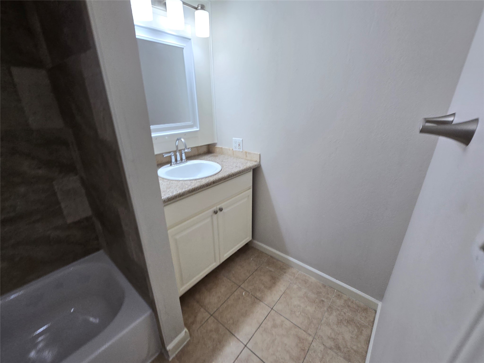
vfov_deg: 89.9
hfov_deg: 106.2
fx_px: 182
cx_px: 242
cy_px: 182
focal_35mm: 13
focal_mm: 2.2
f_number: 2.2
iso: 80
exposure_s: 1/60
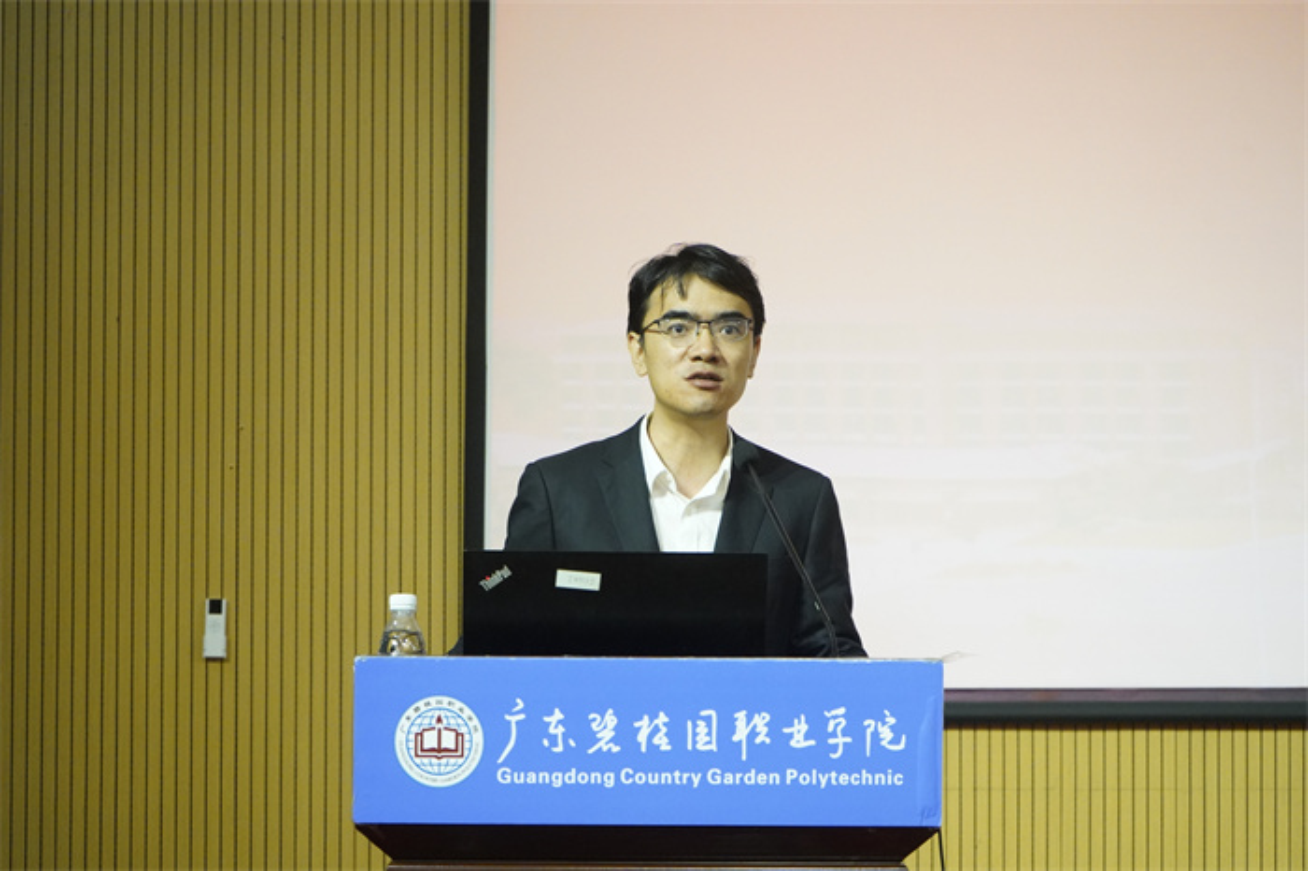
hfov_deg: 28.9
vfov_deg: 19.4
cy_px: 436
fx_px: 2542
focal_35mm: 70
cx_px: 654
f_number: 5.6
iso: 10000
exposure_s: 1/160
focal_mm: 70
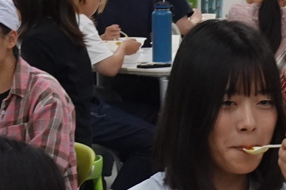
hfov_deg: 7.8
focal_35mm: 265
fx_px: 2105
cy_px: 98
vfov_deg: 5.2
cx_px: 165
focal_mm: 15.59
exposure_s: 1/100
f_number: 4
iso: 500
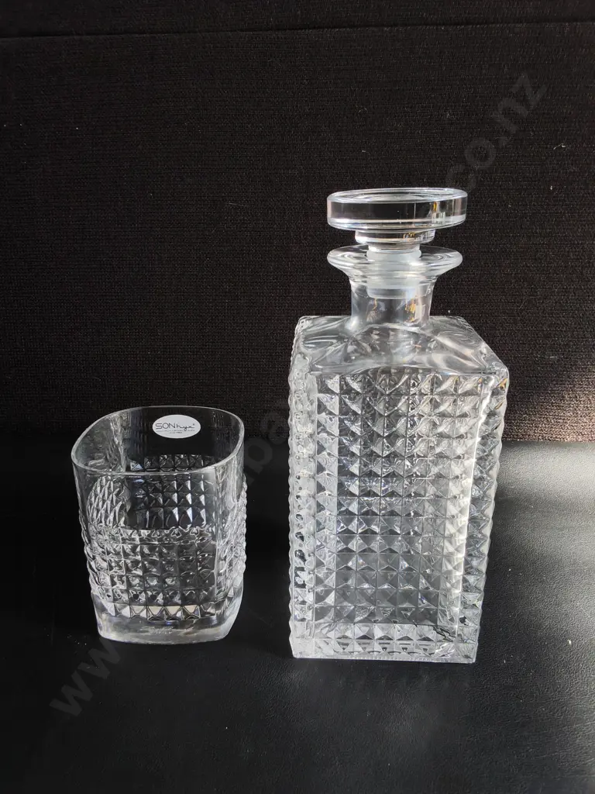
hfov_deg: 51.4
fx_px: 619
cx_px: 298
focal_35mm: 27
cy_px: 397
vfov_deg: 65.3
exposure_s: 1/159
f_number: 2
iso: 32
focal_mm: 2.87
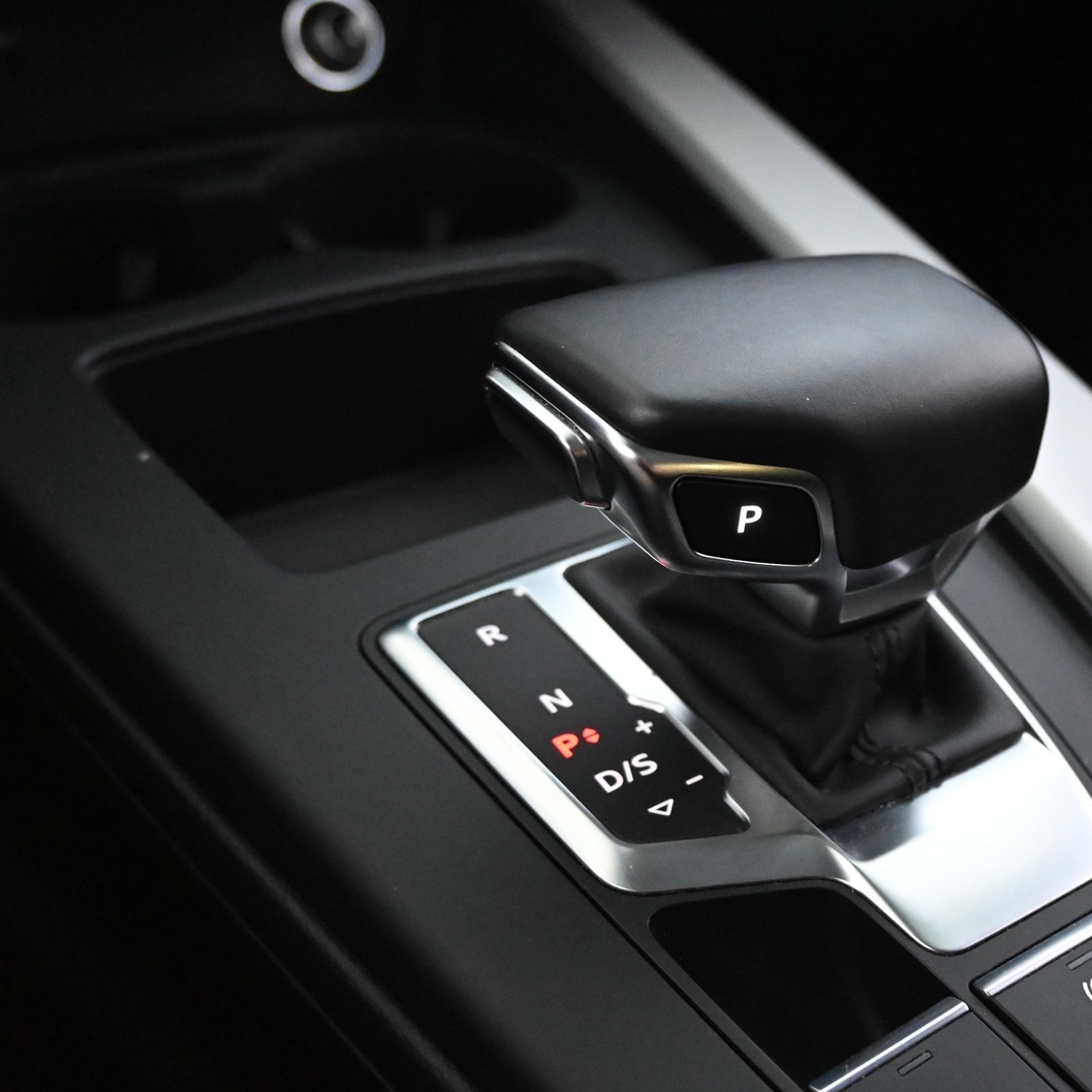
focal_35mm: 44
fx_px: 1570
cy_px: 552
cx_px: 745
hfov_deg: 37.9
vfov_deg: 38.4
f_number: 4
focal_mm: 22.5
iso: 8000
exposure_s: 1/40
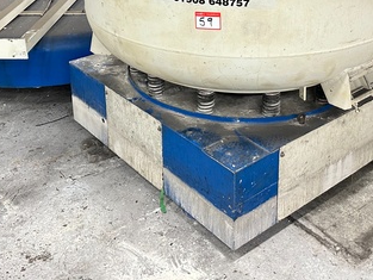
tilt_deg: -19.0
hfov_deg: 38.8
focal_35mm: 49
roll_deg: +0.3
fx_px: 528
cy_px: 14
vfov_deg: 28.3
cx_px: 211
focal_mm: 6.86
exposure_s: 1/50
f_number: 1.78
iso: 400
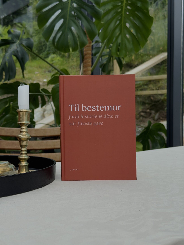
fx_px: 340
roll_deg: +0.6
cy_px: 122
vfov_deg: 39.7
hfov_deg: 30.3
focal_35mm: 48
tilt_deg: -1.7
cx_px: 92
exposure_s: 1/1264
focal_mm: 6.76
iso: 80
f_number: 1.78
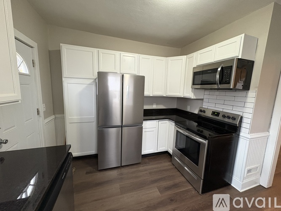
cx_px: 140
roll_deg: -2.0
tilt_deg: -8.4
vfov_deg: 85.7
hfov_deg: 102.1
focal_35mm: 14
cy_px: 106
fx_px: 114
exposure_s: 1/60
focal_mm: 2.22
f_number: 2.2
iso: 320
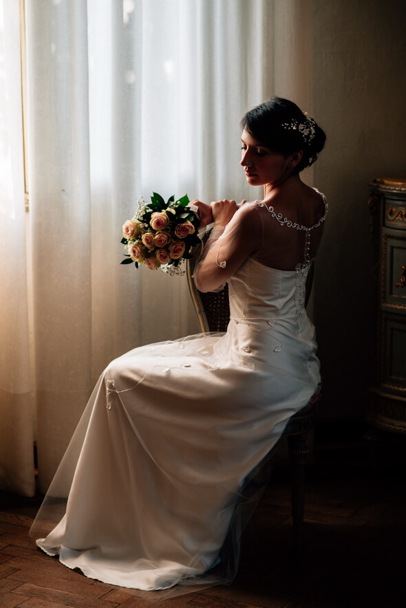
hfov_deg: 16.1
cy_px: 304
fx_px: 1437
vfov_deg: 23.9
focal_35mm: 85
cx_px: 203
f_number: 2.5
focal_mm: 85
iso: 160
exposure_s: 1/250
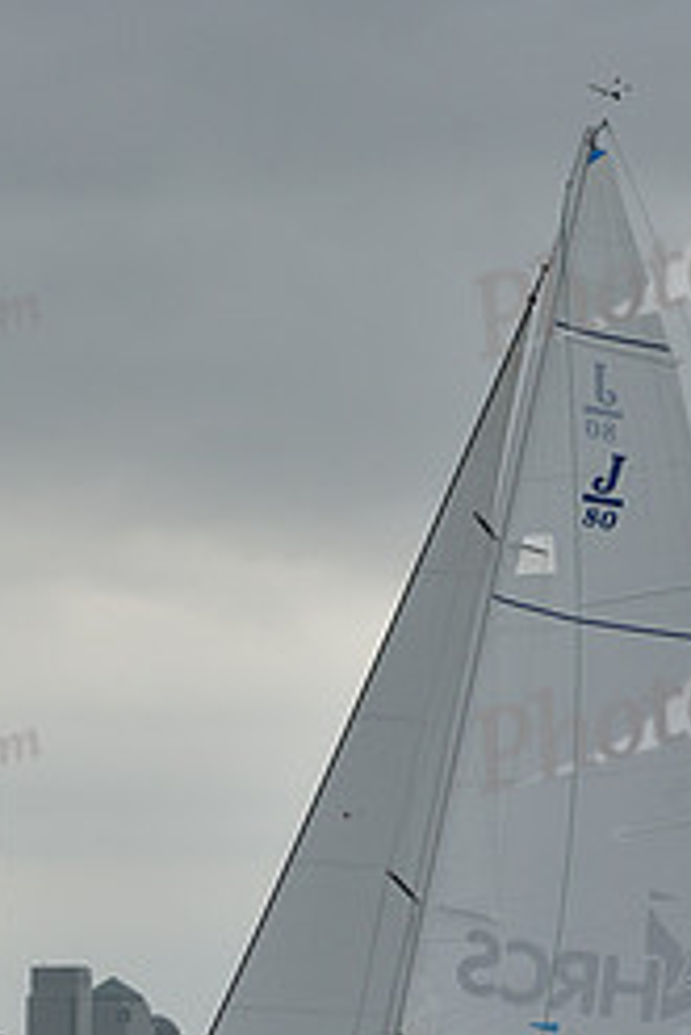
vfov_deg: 11.2
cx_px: 258
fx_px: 5261
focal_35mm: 183
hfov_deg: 7.5
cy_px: 528
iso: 320
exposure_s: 1/1000
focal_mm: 78
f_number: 5.6
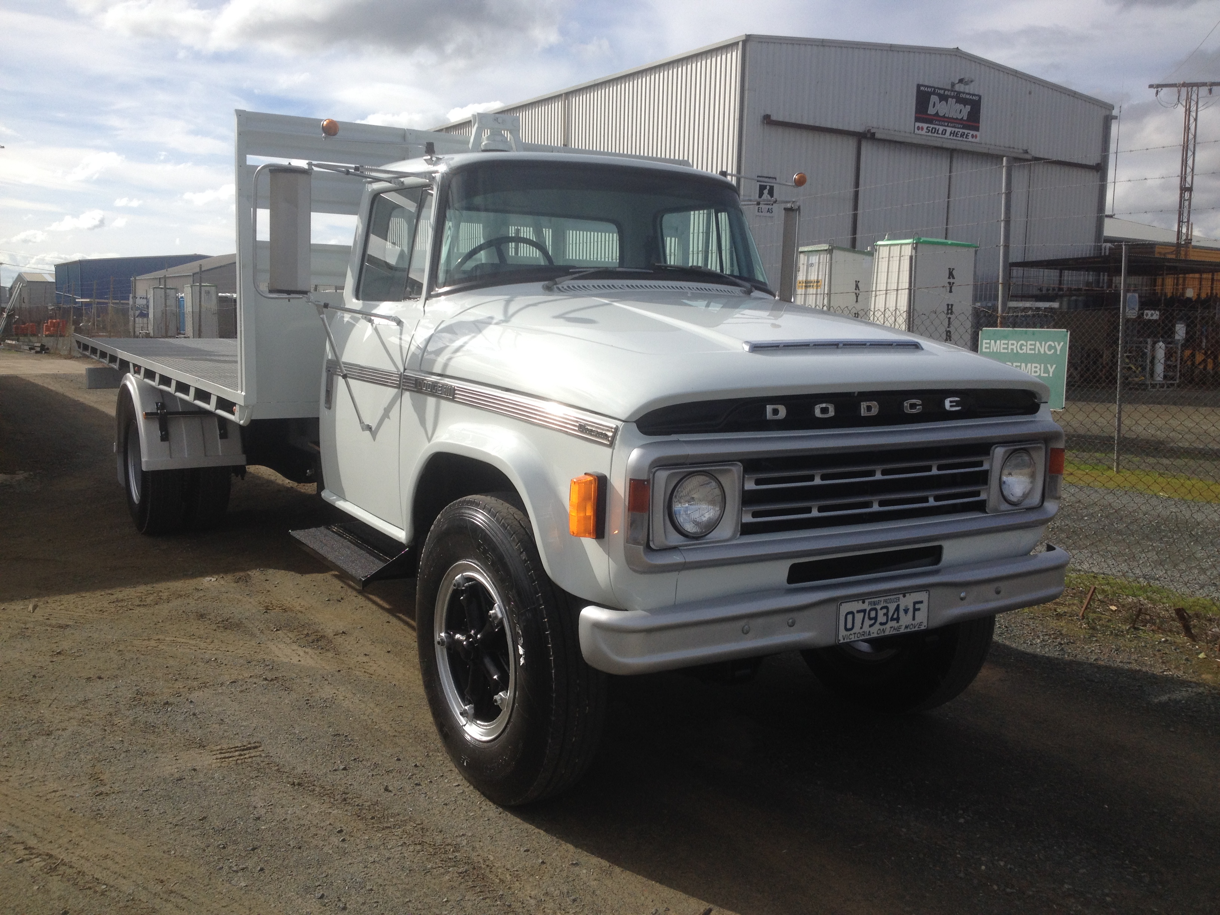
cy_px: 458
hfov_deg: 52.6
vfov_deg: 40.7
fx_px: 1234
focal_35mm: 35
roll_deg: -0.8
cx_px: 610
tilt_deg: -7.3
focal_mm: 4.28
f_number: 2.4
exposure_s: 1/1842
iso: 50
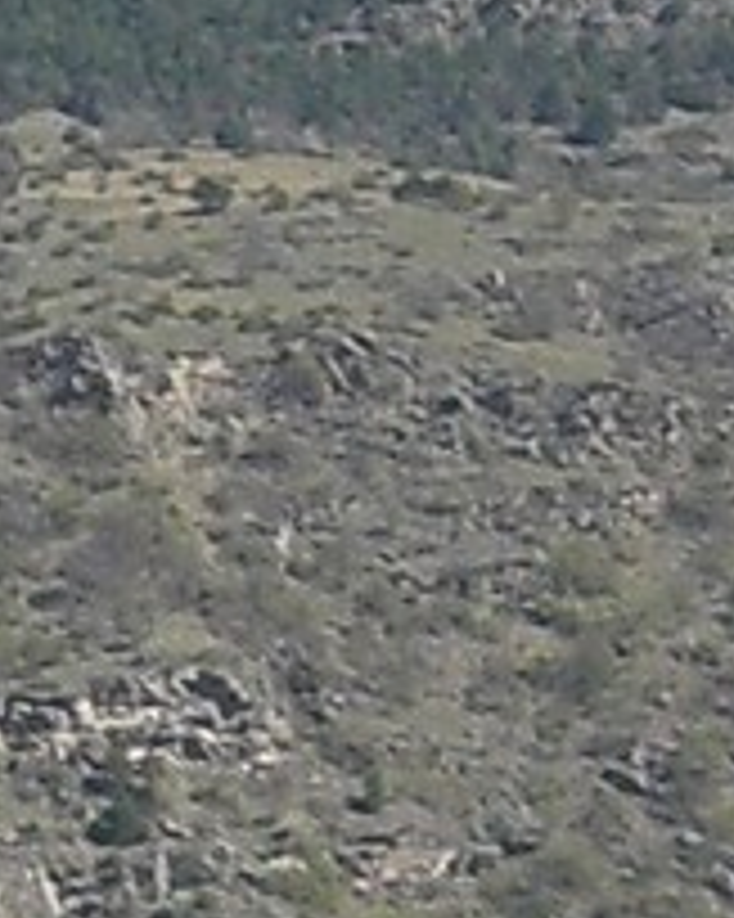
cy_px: 1395
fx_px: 9484
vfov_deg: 5.5
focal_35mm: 349
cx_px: -766
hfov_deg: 4.4
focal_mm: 6.3
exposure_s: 1/400
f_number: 4.4
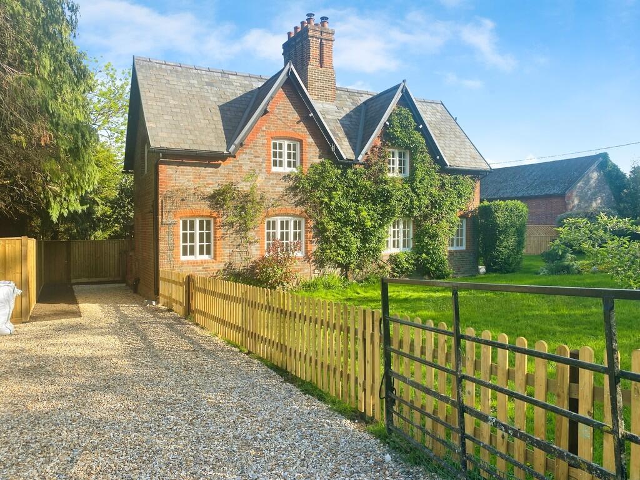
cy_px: 240
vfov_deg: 53.1
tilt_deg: -2.2
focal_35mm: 26
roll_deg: +0.4
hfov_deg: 67.3
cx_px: 320
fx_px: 481
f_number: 1.8
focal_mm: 4.25
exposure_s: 1/1218
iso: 32
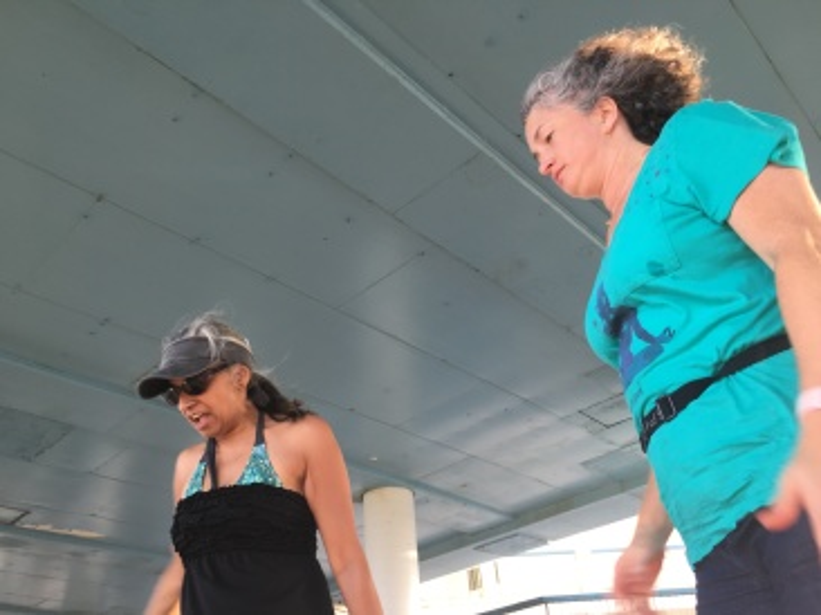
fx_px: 687
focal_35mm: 29
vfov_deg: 48.2
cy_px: 308
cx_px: 410
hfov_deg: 61.7
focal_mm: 4.15
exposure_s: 1/40
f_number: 2.2
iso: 25
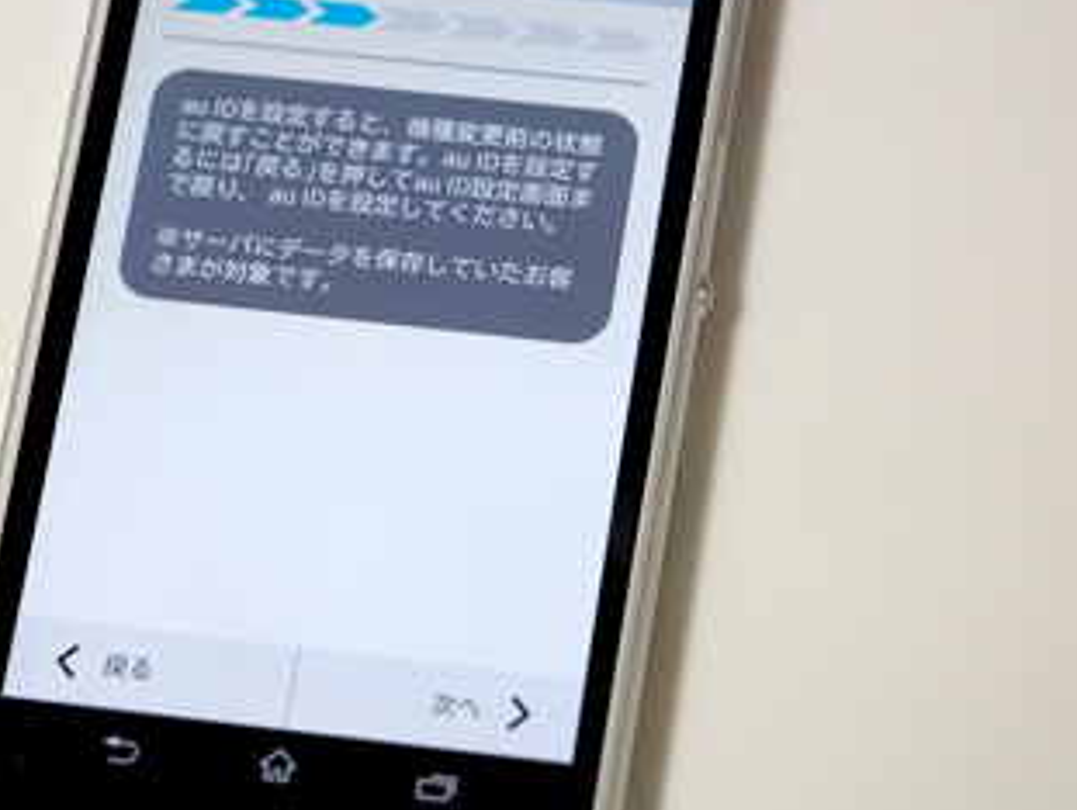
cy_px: 298
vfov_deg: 8.0
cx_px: 329
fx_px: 5763
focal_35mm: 185
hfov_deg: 10.7
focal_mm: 60
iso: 1250
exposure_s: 1/125
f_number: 2.8
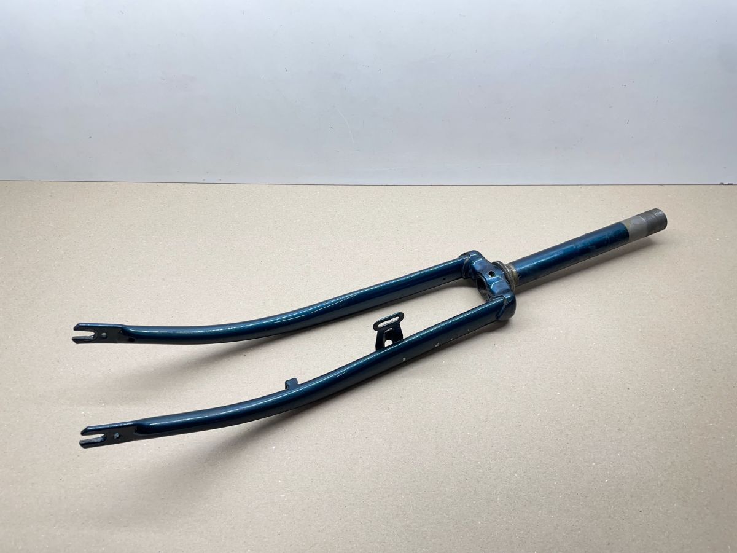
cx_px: 368
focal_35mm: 26
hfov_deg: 67.3
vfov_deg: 53.1
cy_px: 276
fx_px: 554
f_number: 1.6
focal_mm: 4.2
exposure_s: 1/100
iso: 64
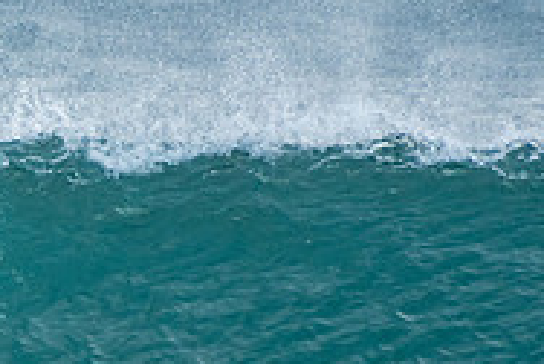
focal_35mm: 1848
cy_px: 386
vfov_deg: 0.7
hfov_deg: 1.1
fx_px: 27969
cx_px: -122
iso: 1100
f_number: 5.6
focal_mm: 400
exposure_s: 1/800
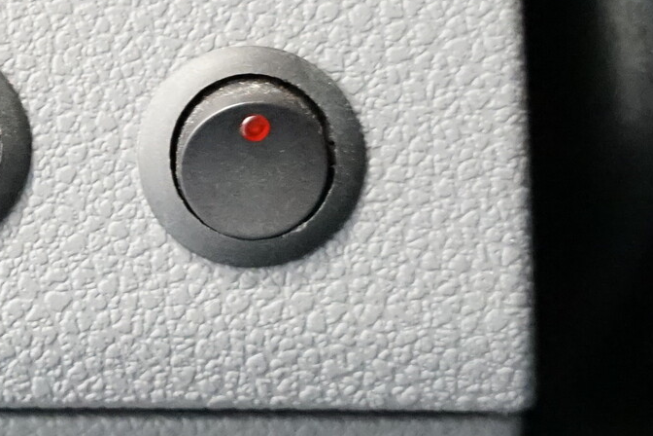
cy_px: 102
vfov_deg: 7.5
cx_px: -327
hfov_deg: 10.8
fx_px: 3327
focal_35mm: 183
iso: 6400
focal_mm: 41.1
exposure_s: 1/40
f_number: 2.8
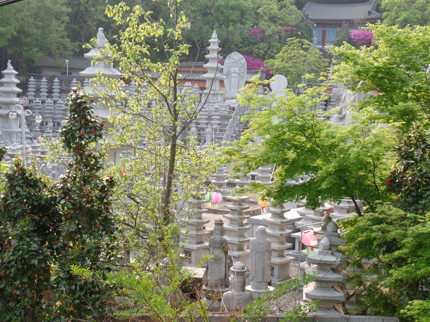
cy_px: 161
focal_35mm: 64
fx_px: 795
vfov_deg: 22.9
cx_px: 215
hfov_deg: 30.3
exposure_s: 1/180
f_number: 3.6
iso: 80
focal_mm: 11.4
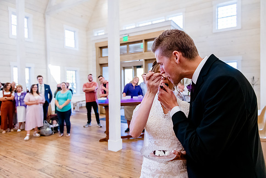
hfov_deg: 73.7
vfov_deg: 53.2
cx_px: 133
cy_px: 89
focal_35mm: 24
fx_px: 177
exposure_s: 1/640
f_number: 3.2
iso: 3200
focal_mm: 24
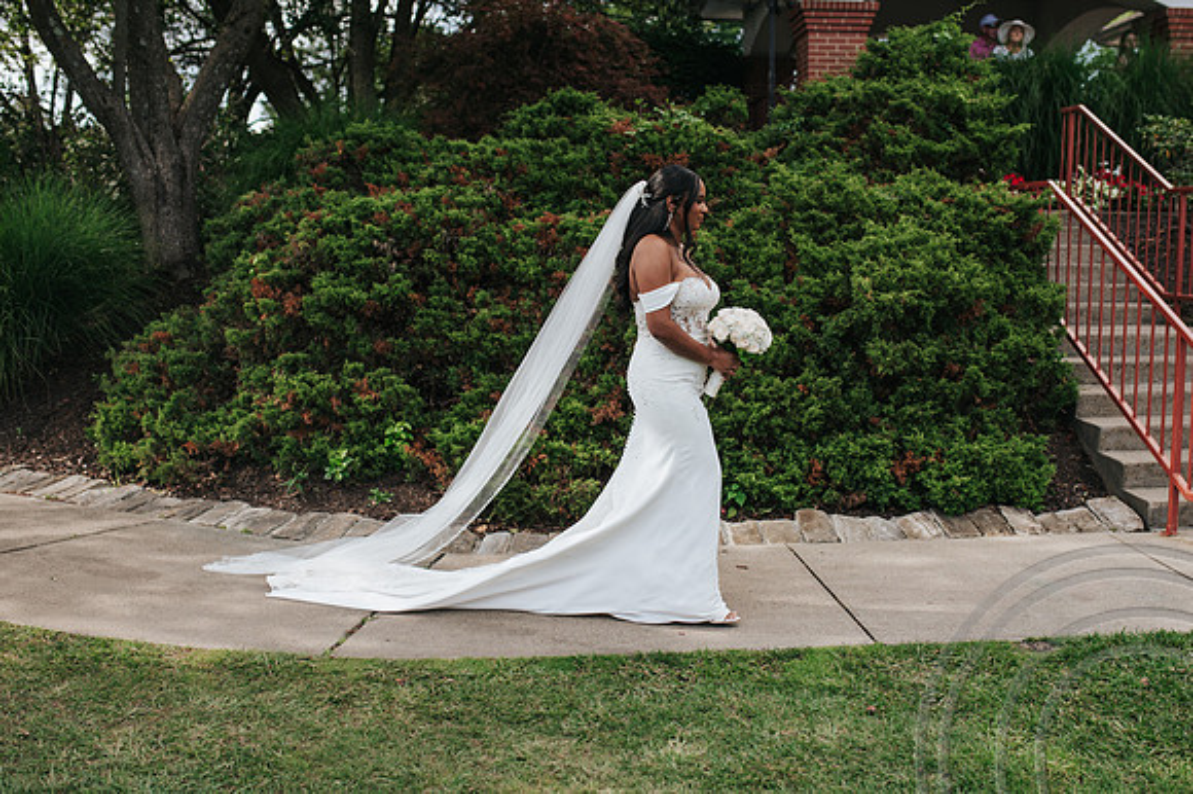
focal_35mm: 41
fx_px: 1343
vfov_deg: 32.9
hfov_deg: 47.8
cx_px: 644
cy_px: 402
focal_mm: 35
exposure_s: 1/1600
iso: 250
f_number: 2.8
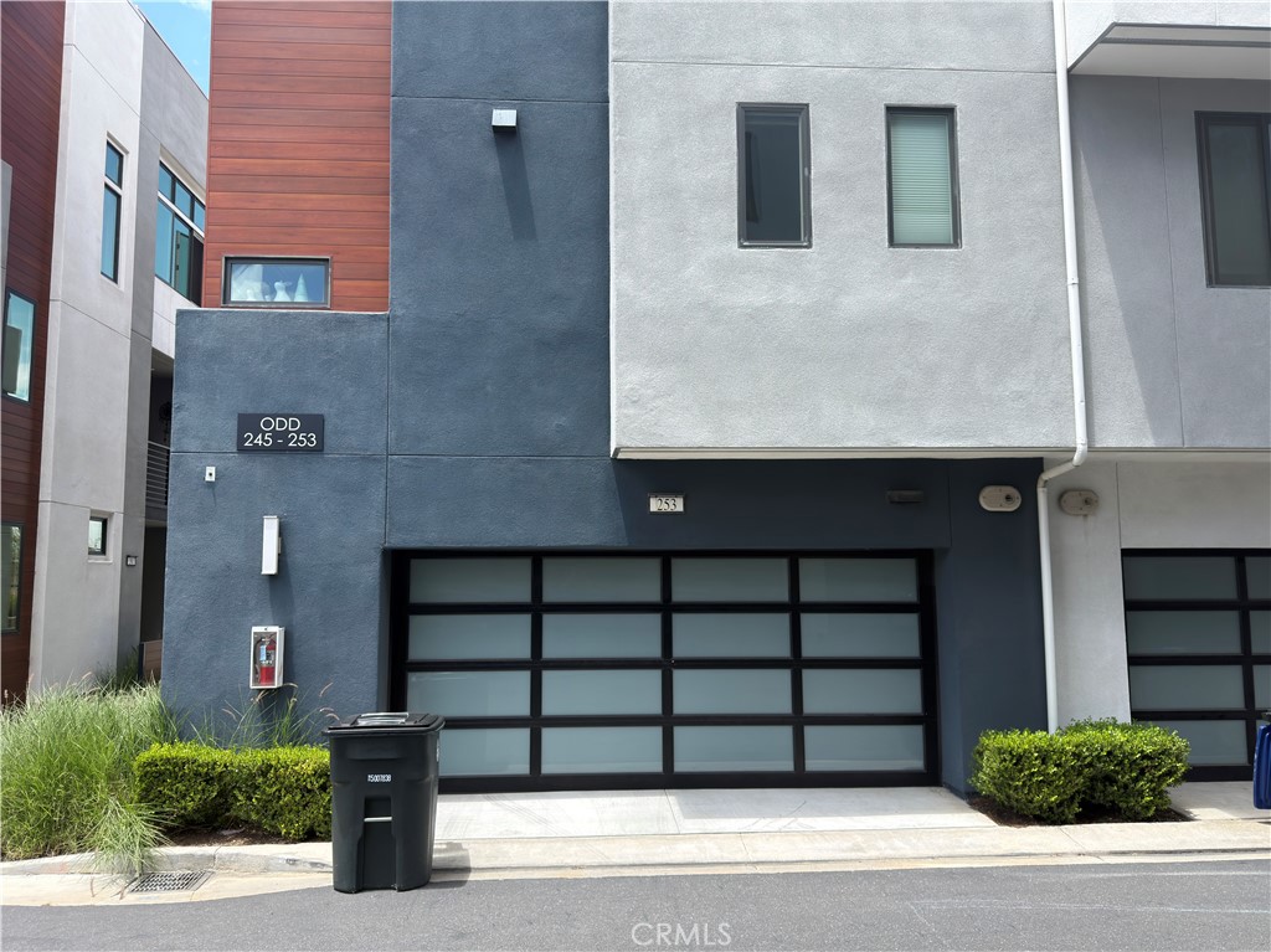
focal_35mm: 24
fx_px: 881
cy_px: 476
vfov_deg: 56.8
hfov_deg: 71.6
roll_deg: +1.0
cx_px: 636
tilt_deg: +4.8
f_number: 1.78
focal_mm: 6.76
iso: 64
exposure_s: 1/1255
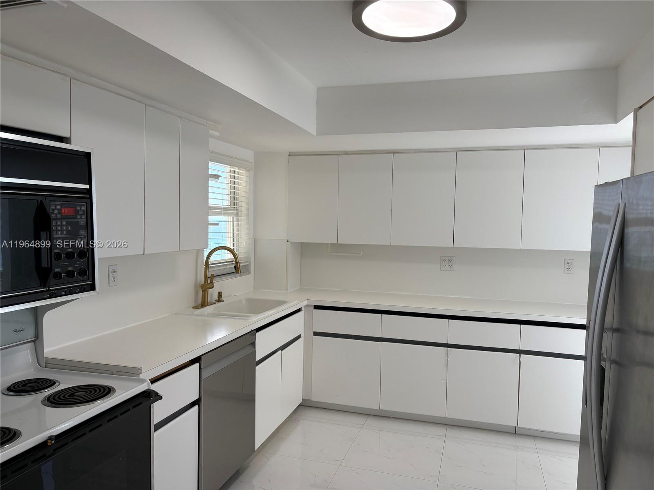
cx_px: 327
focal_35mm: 26
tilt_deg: -3.2
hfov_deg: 67.3
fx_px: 491
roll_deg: -0.6
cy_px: 245
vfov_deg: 53.1
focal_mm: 5.96
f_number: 1.6
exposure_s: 1/180
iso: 64
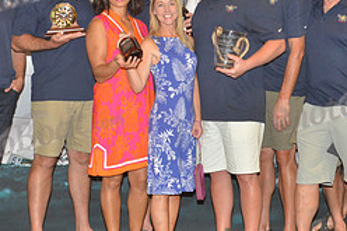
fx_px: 722
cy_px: 47
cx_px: 197
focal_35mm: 75
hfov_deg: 27.0
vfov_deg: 18.0
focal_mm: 32
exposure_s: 1/15
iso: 3200
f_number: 9
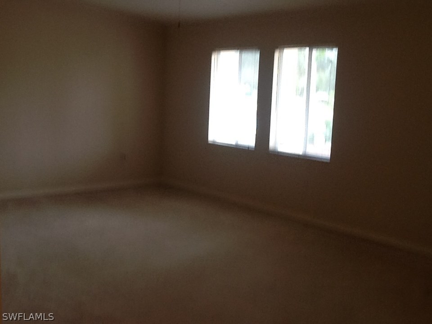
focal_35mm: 44
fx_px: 549
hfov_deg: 42.9
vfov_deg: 32.9
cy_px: 162
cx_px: 216
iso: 50
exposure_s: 1/40
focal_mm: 2.03
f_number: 2.4
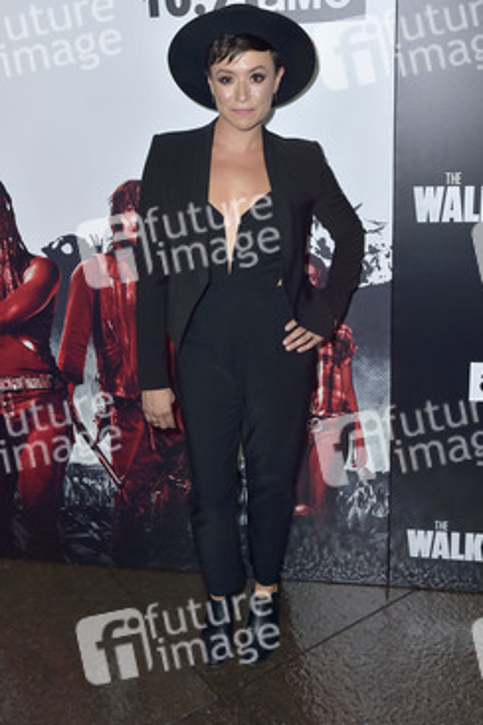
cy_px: 341
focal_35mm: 35
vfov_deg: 54.4
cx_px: 237
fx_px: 704
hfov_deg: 37.9
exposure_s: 1/250
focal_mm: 32
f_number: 5.6
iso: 500
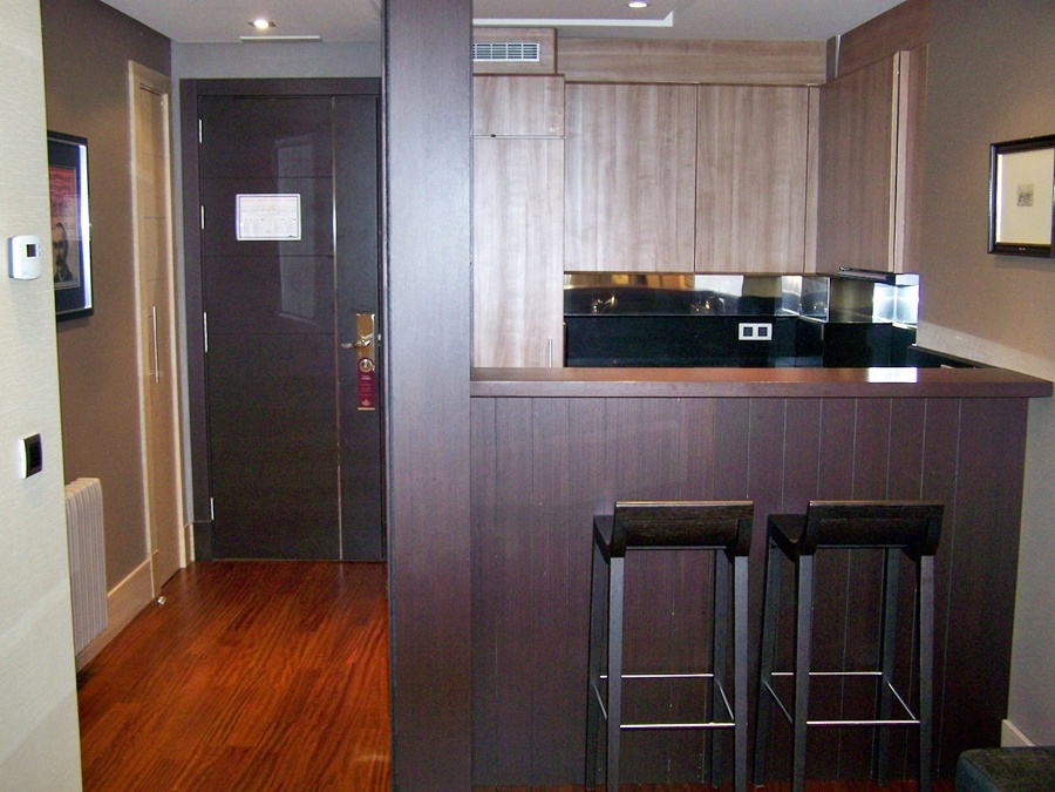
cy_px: 396
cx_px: 528
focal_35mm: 38
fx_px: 1158
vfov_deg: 37.7
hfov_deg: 49.0
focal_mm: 6.3
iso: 160
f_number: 2.8
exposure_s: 1/30
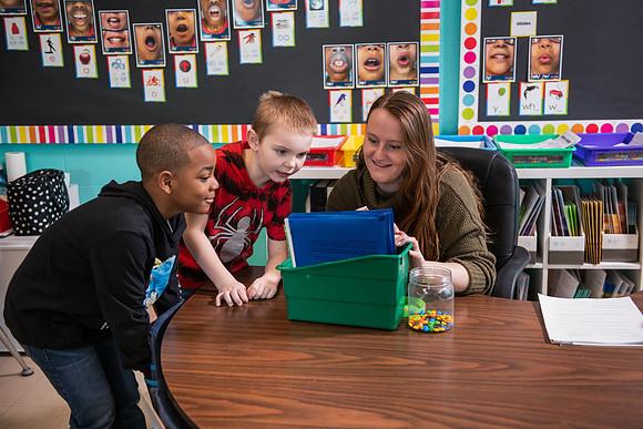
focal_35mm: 45
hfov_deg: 43.6
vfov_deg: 29.9
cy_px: 214
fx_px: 804
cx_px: 322
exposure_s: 1/160
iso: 800
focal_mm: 45
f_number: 3.2
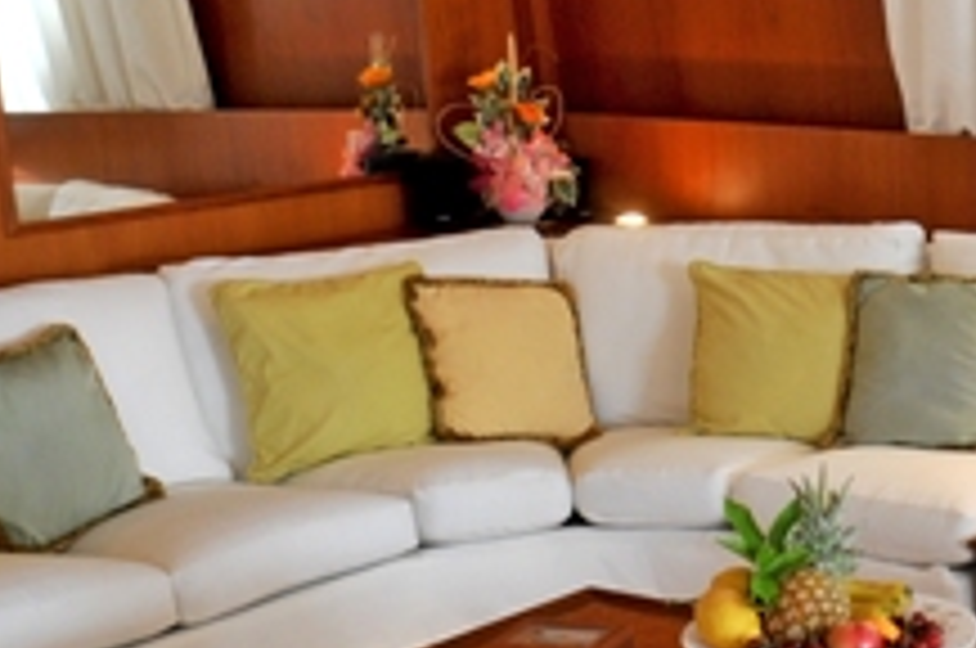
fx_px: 2247
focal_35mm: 83
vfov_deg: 16.3
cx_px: 1237
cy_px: 524
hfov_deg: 22.2
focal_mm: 20
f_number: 4.5
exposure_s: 1/80
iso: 400
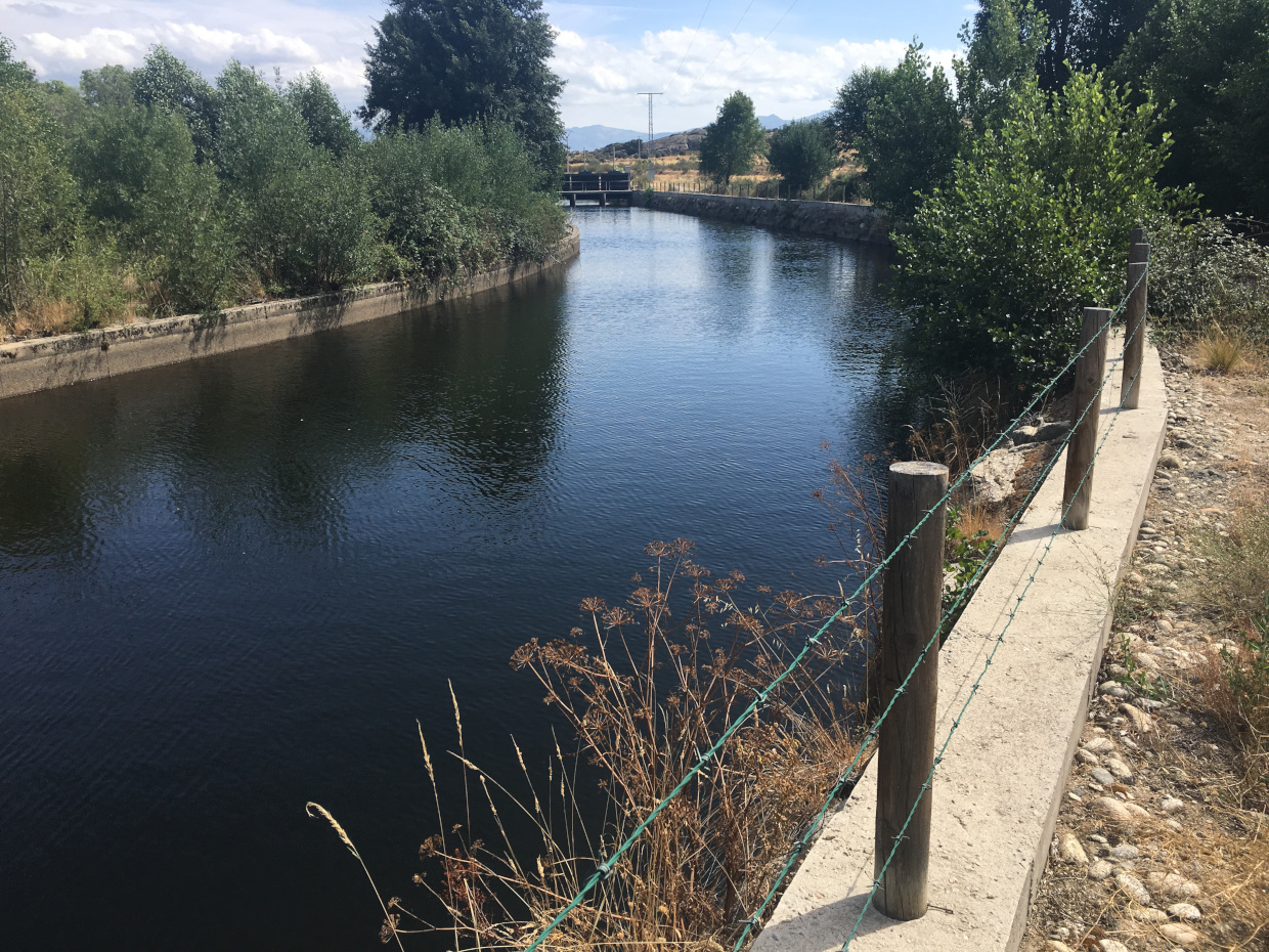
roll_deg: +0.8
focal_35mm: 29
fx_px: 1063
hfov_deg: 61.7
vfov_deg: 48.2
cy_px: 476
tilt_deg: -13.8
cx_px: 634
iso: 25
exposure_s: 1/1261
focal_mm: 4.15
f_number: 2.2
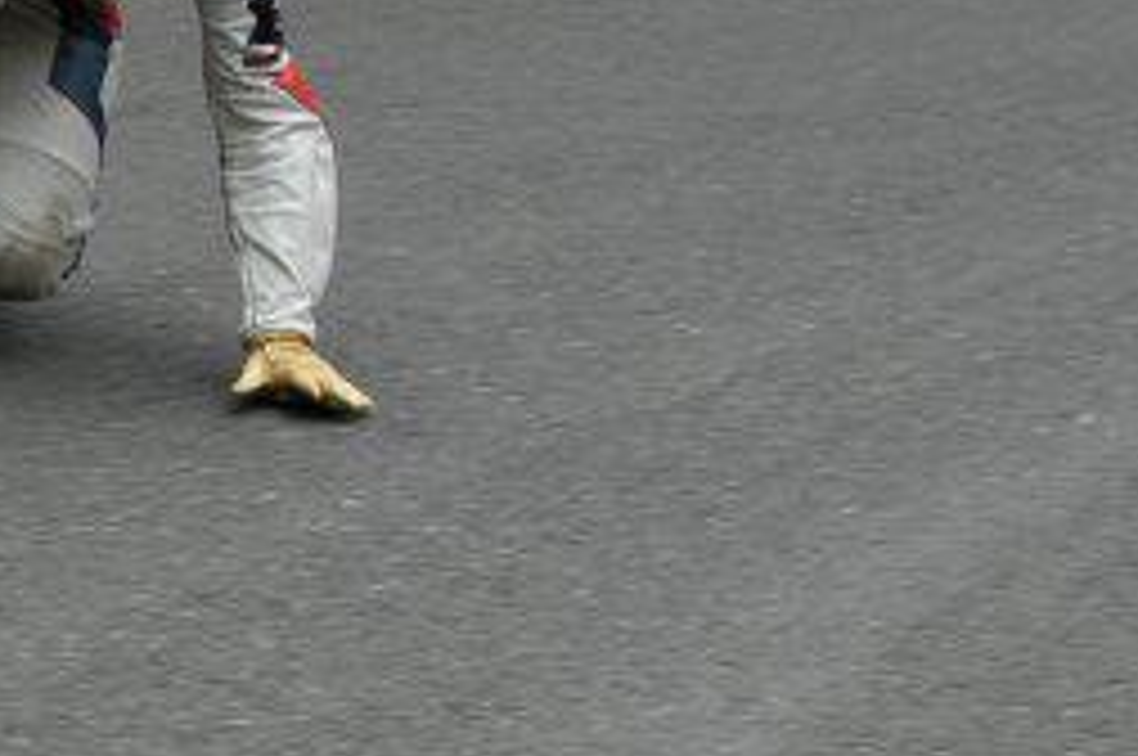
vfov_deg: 9.5
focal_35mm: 143
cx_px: -331
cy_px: 288
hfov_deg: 13.8
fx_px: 4526
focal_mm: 35
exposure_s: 1/320
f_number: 5.6
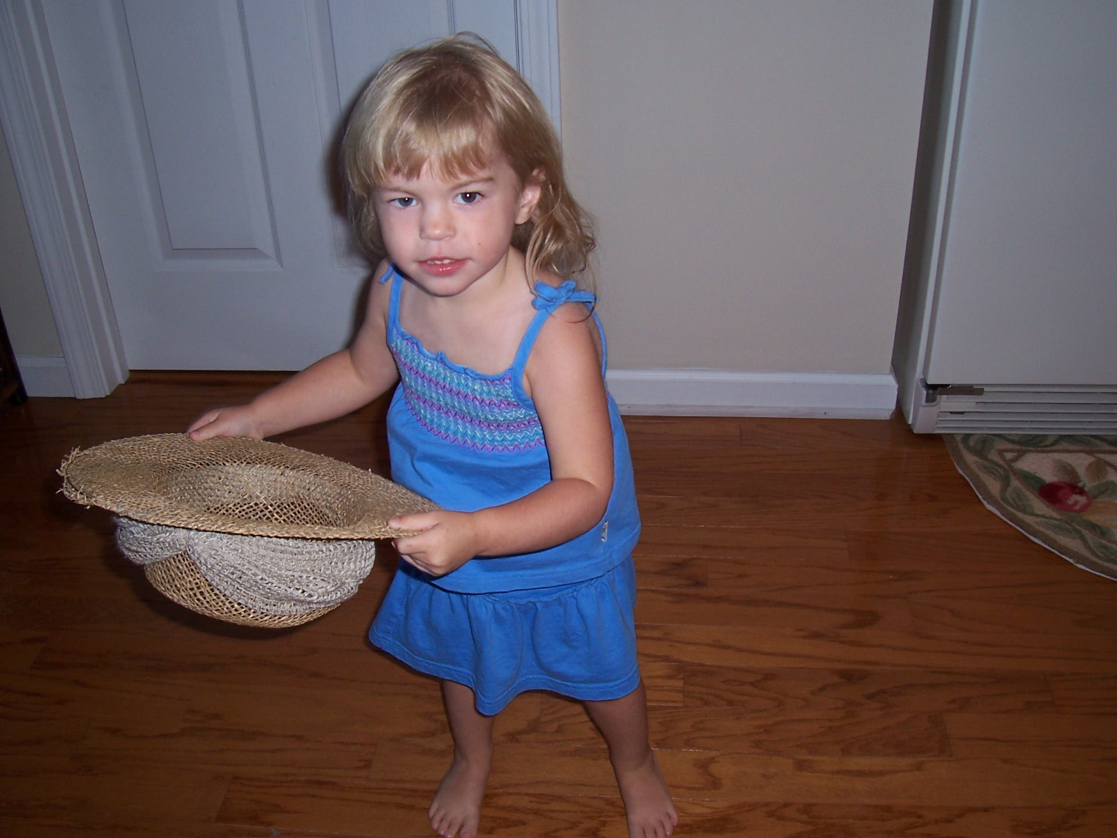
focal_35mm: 35
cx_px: 566
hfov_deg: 52.6
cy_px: 416
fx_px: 1129
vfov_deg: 40.7
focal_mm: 5.6
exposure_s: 1/60
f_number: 2.7
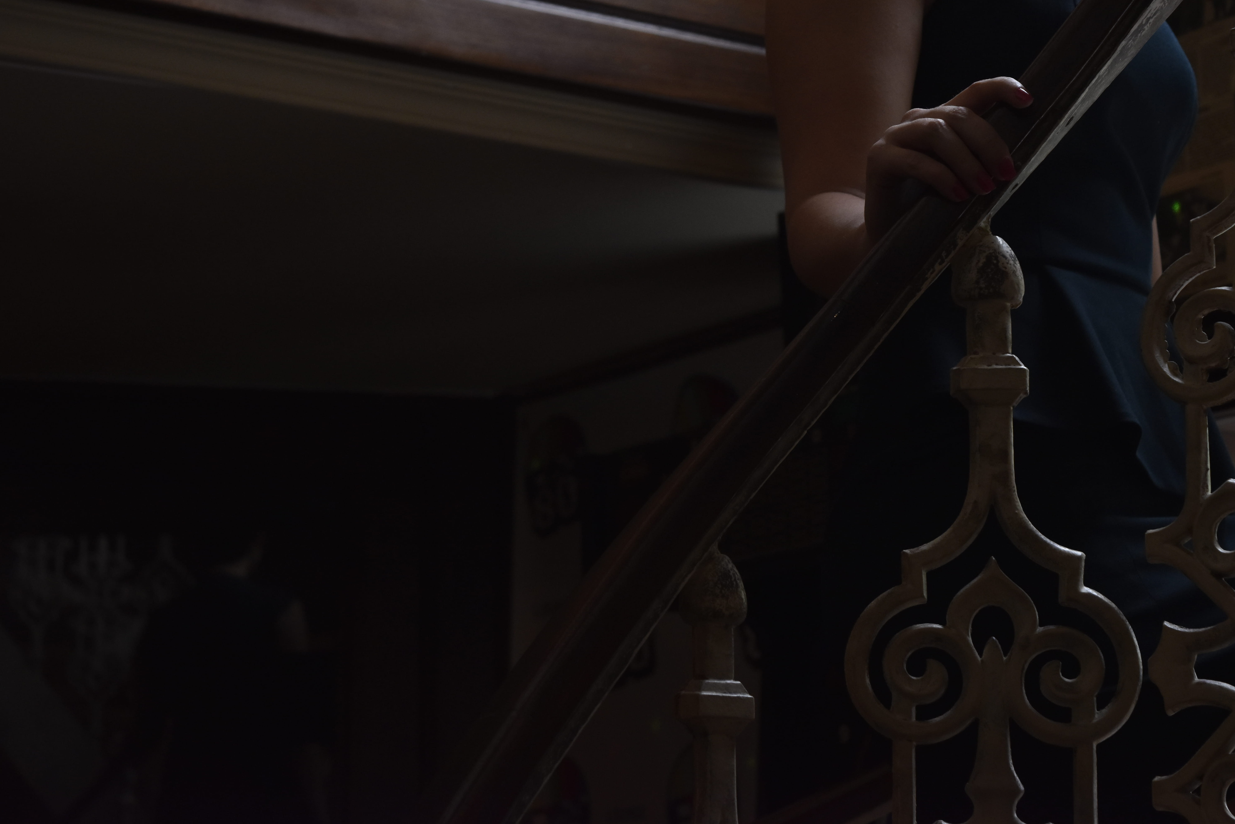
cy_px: 417
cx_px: 620
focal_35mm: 84
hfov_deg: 24.3
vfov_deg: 16.4
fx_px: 2864
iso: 1000
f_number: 5.6
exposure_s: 1/160
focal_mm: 55
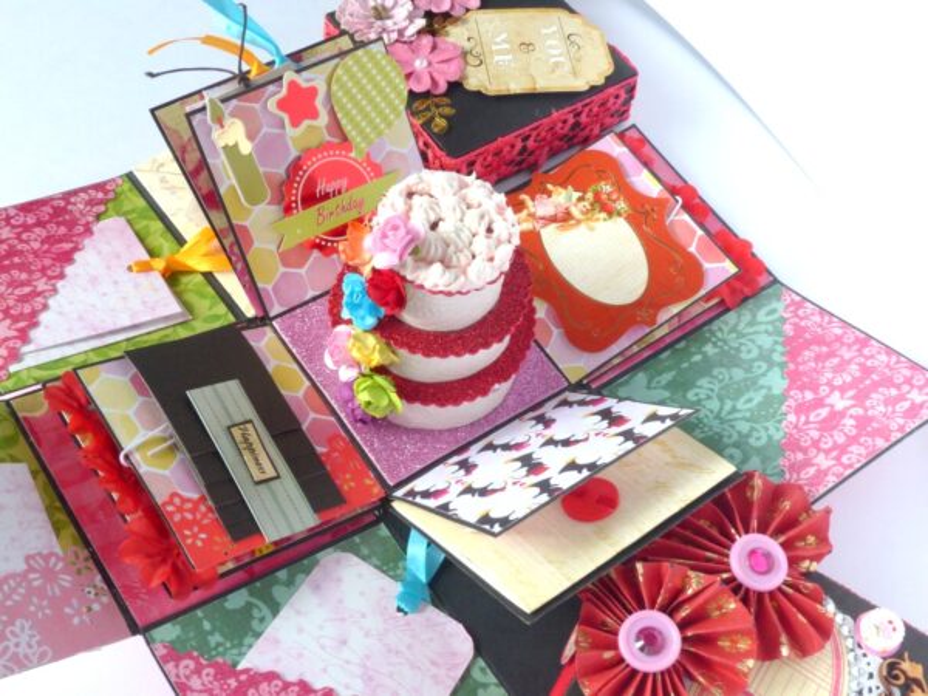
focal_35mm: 45
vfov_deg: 32.2
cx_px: 464
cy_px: 348
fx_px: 1206
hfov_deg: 42.1
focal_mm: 8.1
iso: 200
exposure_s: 1/60
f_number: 7.1
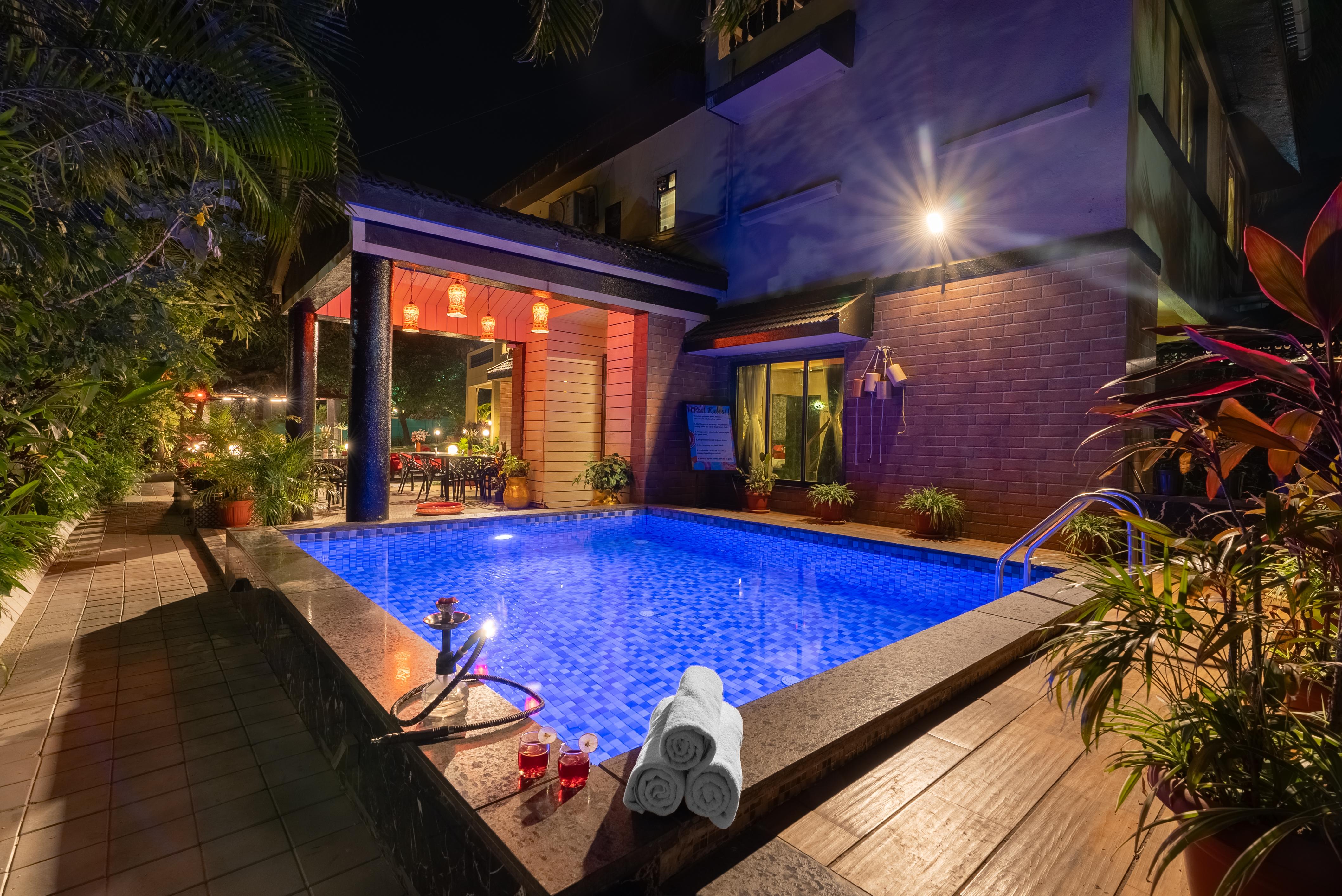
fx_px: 597
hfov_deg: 96.7
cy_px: 448
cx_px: 671
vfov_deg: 73.8
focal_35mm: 16
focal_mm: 16
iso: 160
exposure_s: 1/1.67
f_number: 11
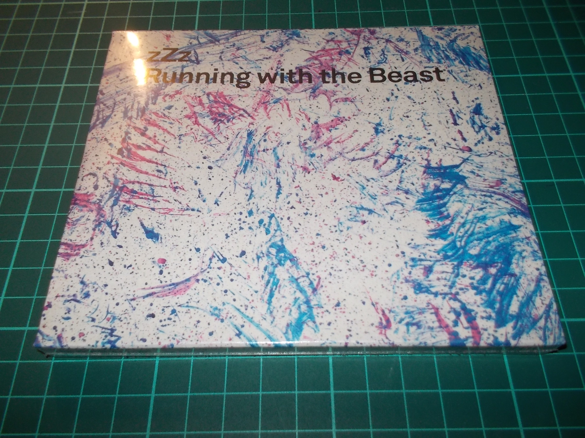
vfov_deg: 48.2
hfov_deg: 61.7
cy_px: 219
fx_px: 490
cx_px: 292
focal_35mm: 29
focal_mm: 4.1
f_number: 3.3
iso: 200
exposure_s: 1/30
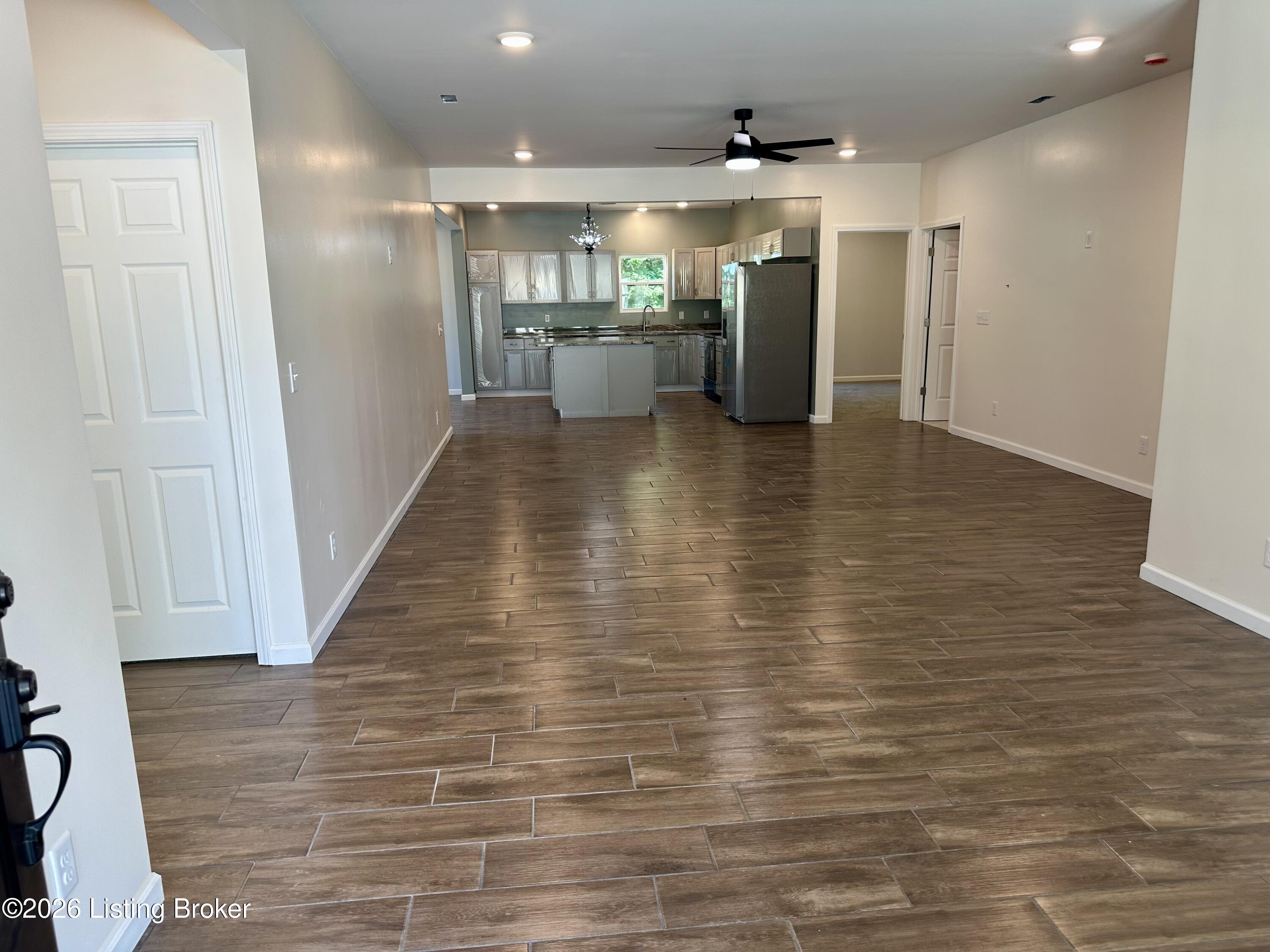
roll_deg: +0.8
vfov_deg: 56.8
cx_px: 635
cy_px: 476
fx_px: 881
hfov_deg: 71.6
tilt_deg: -11.0
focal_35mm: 24
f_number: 1.78
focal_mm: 6.86
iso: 80
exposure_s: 1/120
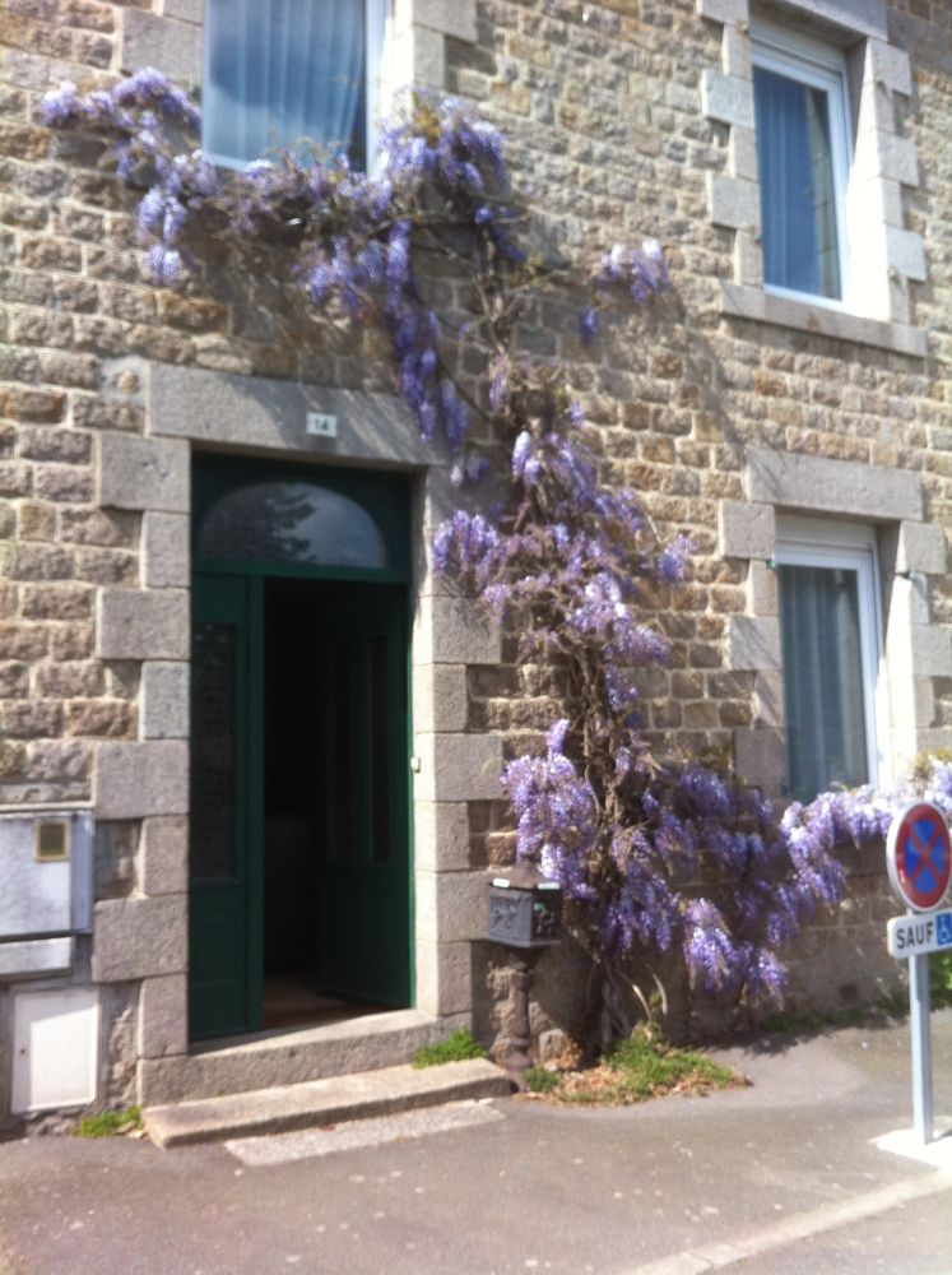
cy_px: 638
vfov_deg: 52.7
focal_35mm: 35
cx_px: 476
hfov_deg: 40.6
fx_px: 1287
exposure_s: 1/616
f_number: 2.8
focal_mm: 3.85
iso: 80
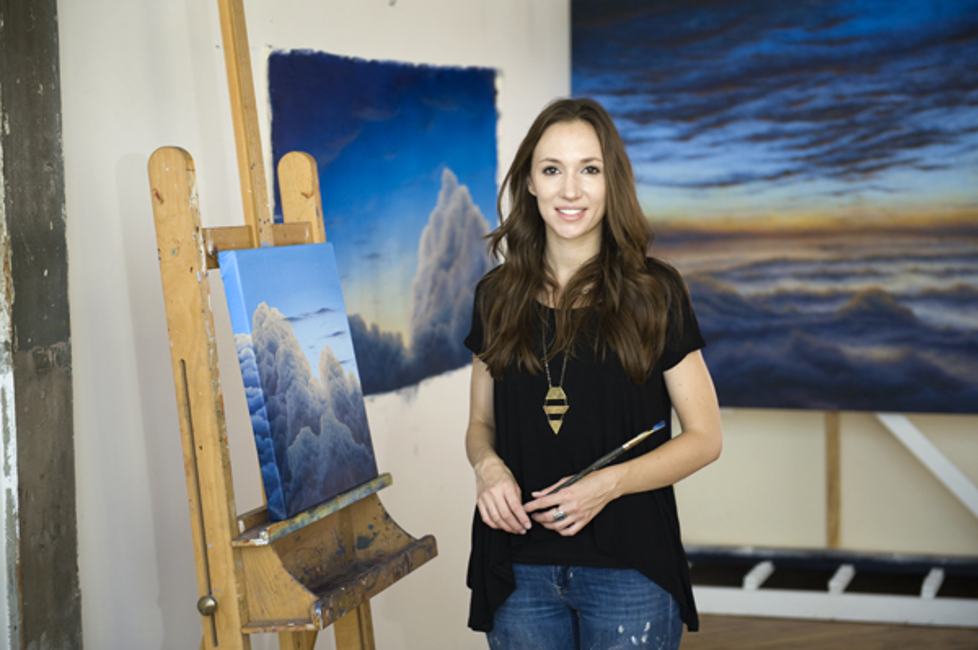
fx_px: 1900
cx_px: 489
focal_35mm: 70
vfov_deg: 19.4
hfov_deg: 28.9
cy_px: 325
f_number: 3.2
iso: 200
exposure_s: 1/60
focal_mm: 70
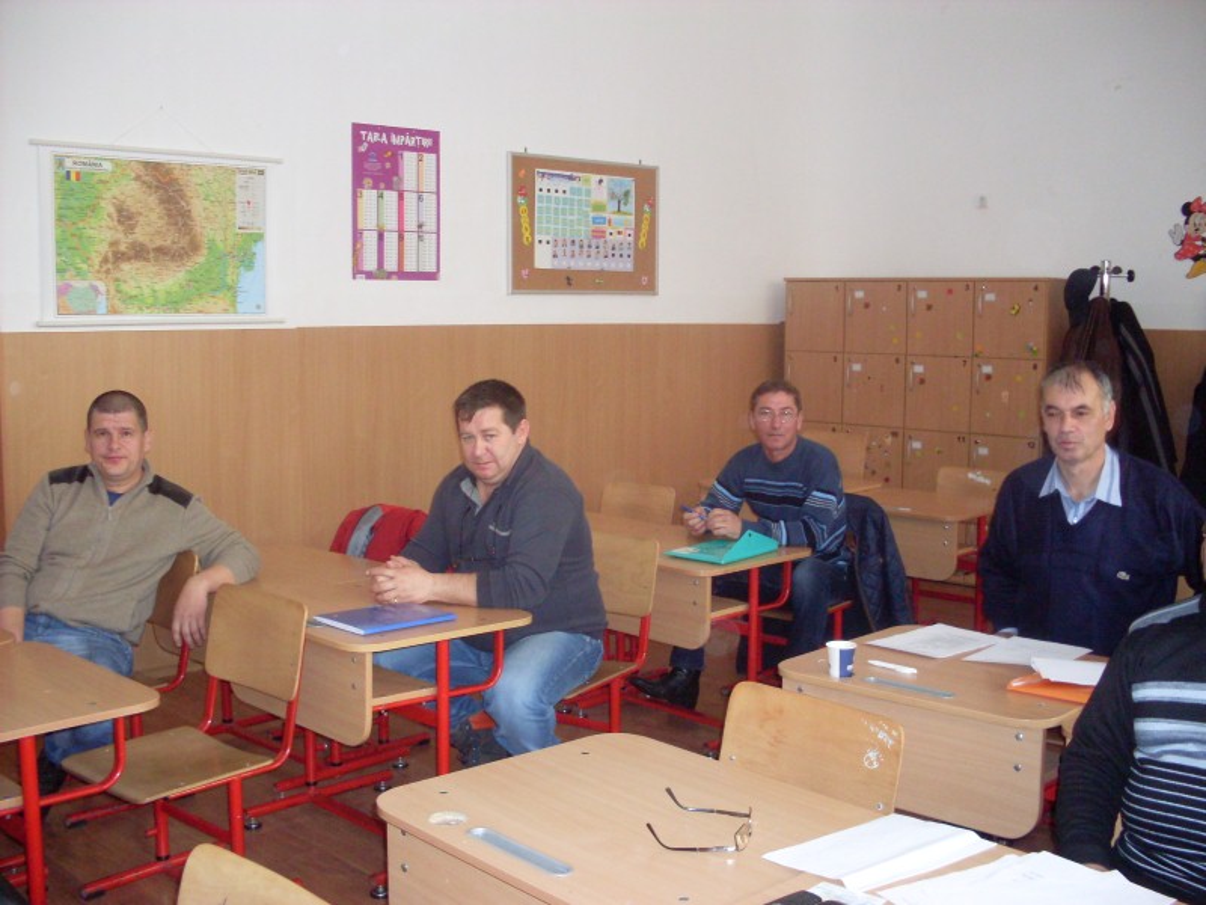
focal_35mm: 38
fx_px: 1324
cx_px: 603
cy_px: 452
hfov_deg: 49.0
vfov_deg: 37.7
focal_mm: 6.3
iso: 240
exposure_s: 1/45
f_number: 2.8
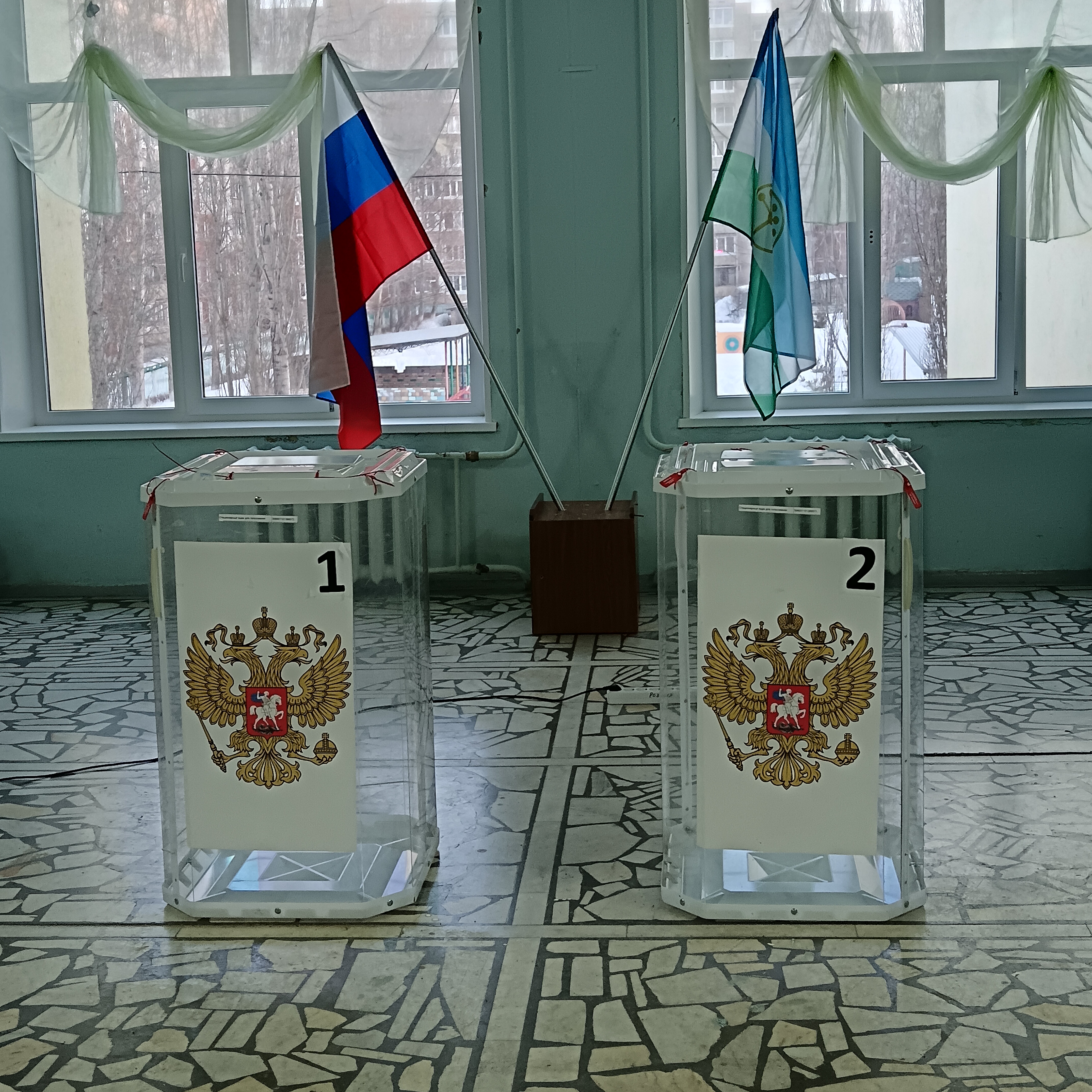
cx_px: 549
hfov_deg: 34.0
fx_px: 1785
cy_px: 464
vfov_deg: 34.0
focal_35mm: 50
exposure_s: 1/50
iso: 733
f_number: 1.9
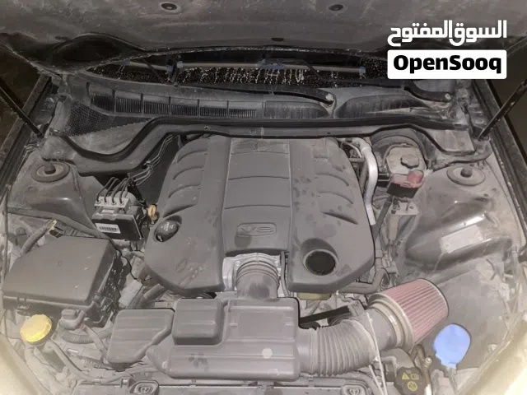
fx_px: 381
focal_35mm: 25
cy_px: 198
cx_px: 264
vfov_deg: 54.9
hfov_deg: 69.4
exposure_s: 1/4
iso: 200
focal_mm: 5.1
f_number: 1.6
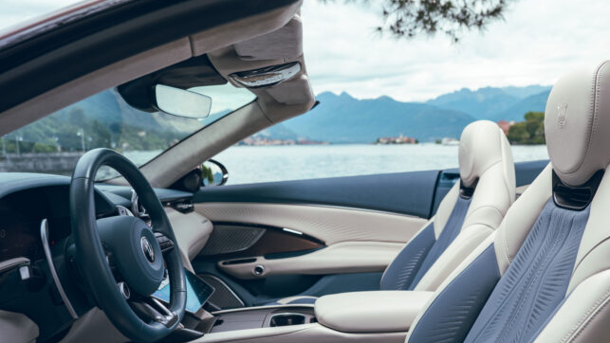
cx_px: 334
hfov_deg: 64.2
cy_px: 223
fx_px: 485
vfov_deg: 38.6
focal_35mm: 30
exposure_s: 1/125
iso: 160
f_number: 3.9
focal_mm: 24
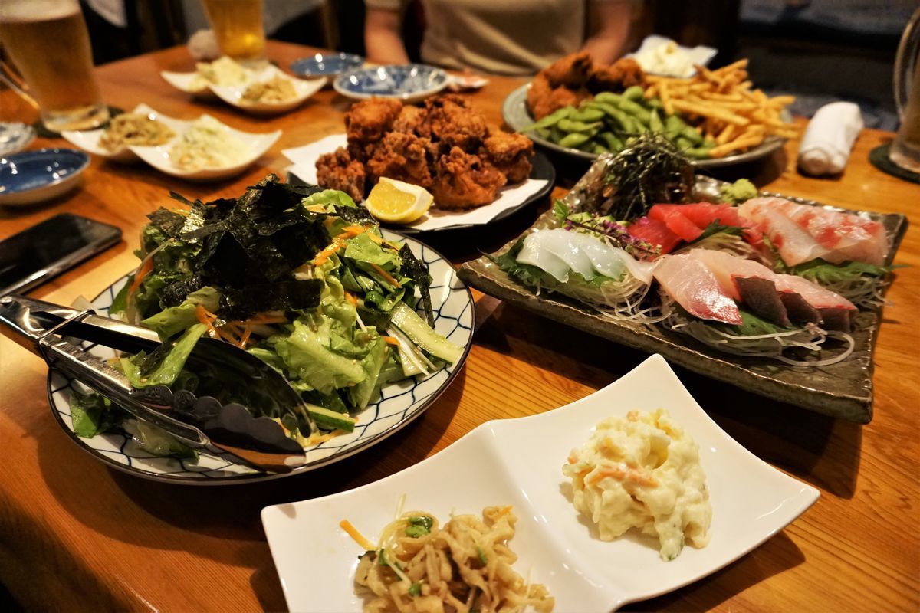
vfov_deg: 53.1
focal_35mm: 24
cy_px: 306
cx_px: 460
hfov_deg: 73.7
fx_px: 613
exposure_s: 1/60
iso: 1600
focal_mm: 16
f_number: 3.5
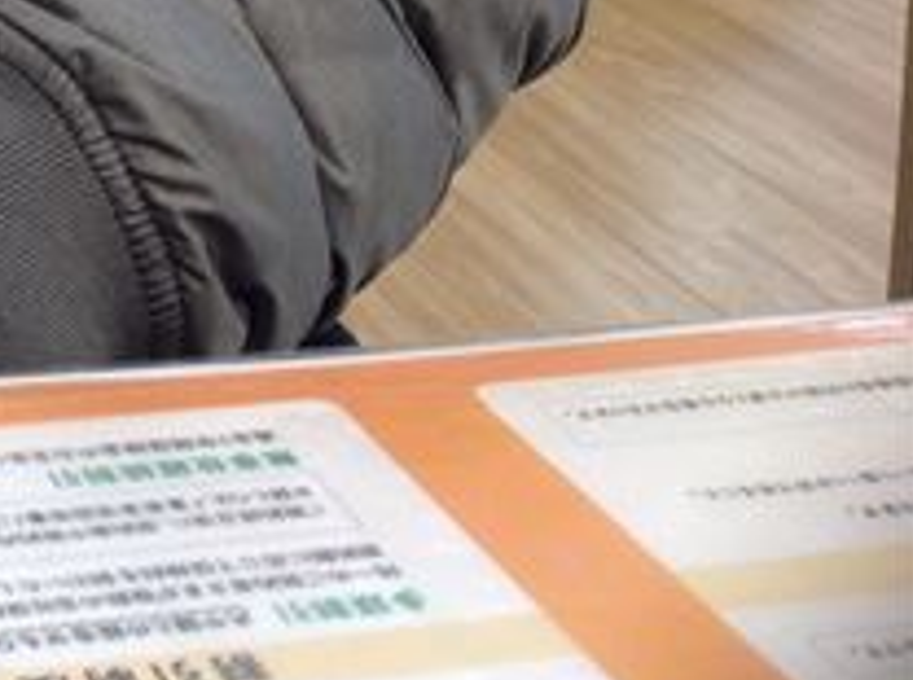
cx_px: -395
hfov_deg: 17.8
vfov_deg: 14.2
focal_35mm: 101
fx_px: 2658
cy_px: -75
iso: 50
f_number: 2.4
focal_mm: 4.28
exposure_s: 1/30
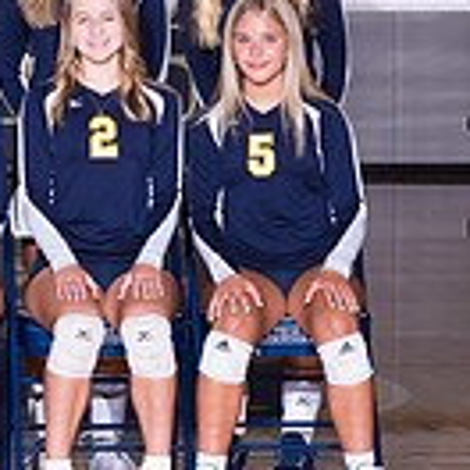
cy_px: 140
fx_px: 3856
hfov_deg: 6.9
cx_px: -275
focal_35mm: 251
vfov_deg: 7.0
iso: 320
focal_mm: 55
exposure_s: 1/250
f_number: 6.3
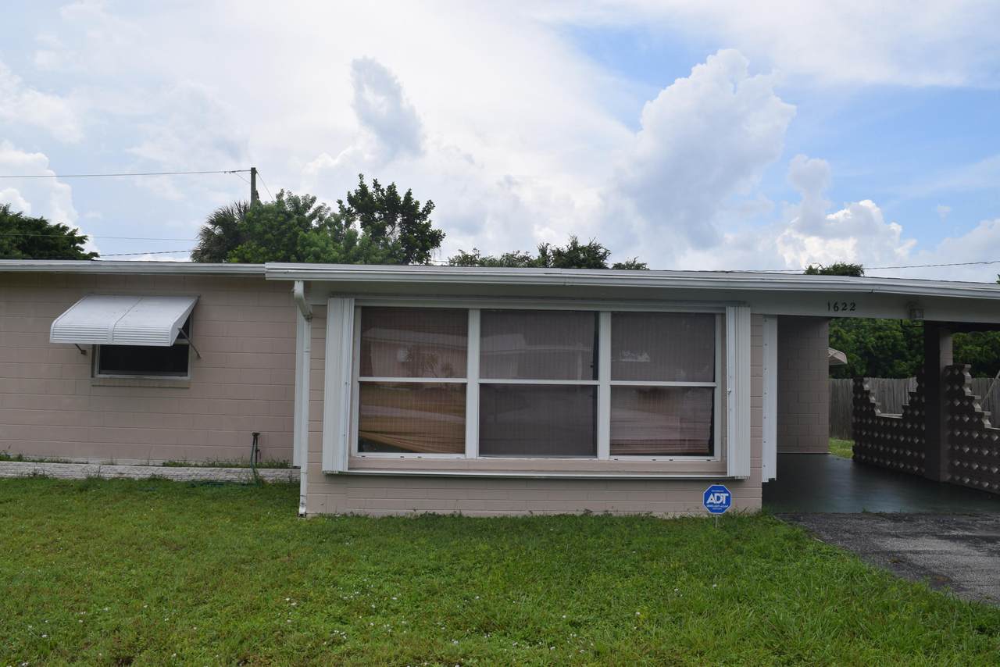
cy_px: 334
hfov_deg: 67.4
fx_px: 750
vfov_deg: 48.0
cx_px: 500
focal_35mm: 27
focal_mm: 18
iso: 200
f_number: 10
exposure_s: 1/400
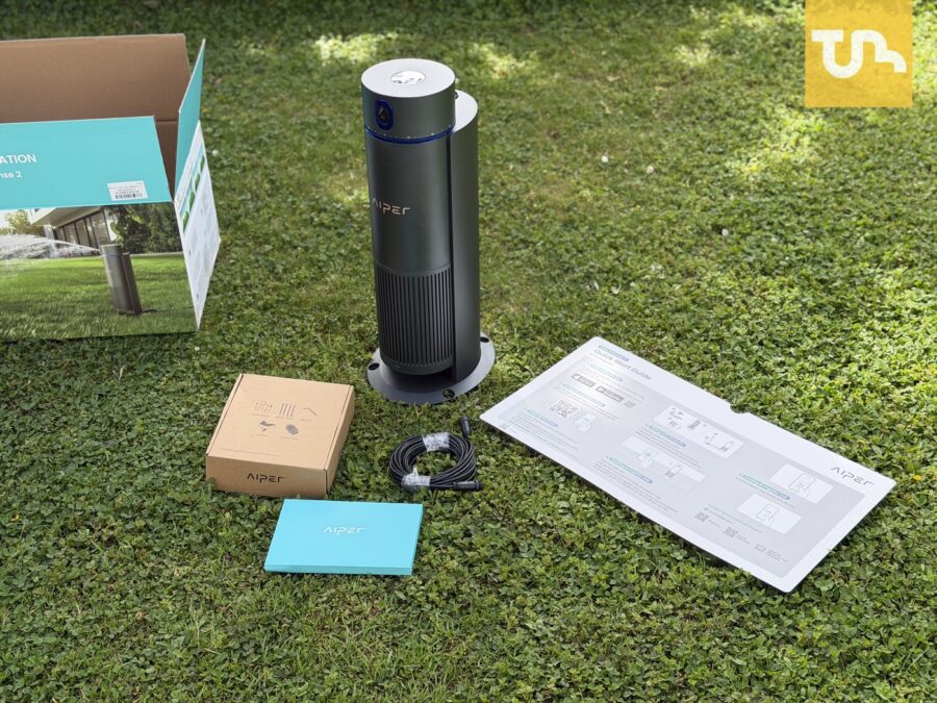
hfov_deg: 39.7
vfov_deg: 30.3
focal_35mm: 48
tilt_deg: -35.2
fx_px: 1299
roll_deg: +1.3
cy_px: 352
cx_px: 468
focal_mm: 6.76
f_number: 1.78
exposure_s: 1/1222
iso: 64
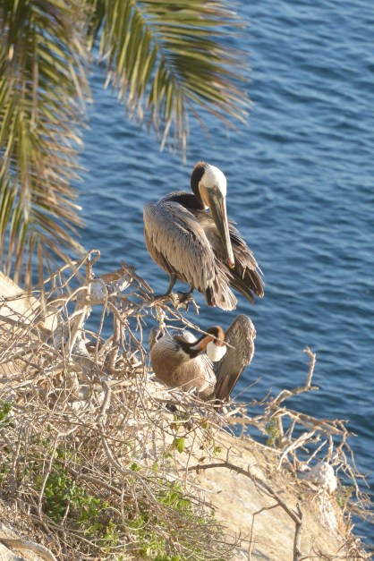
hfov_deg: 4.6
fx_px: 4628
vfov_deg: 6.9
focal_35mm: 297
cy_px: 280
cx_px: 187
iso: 720
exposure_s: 1/1250
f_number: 5.6
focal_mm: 110
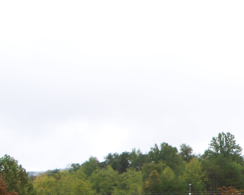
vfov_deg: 13.6
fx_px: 809
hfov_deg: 16.1
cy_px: 187
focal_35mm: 112
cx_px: 338
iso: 64
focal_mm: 7.54
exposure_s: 1/160
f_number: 2.8
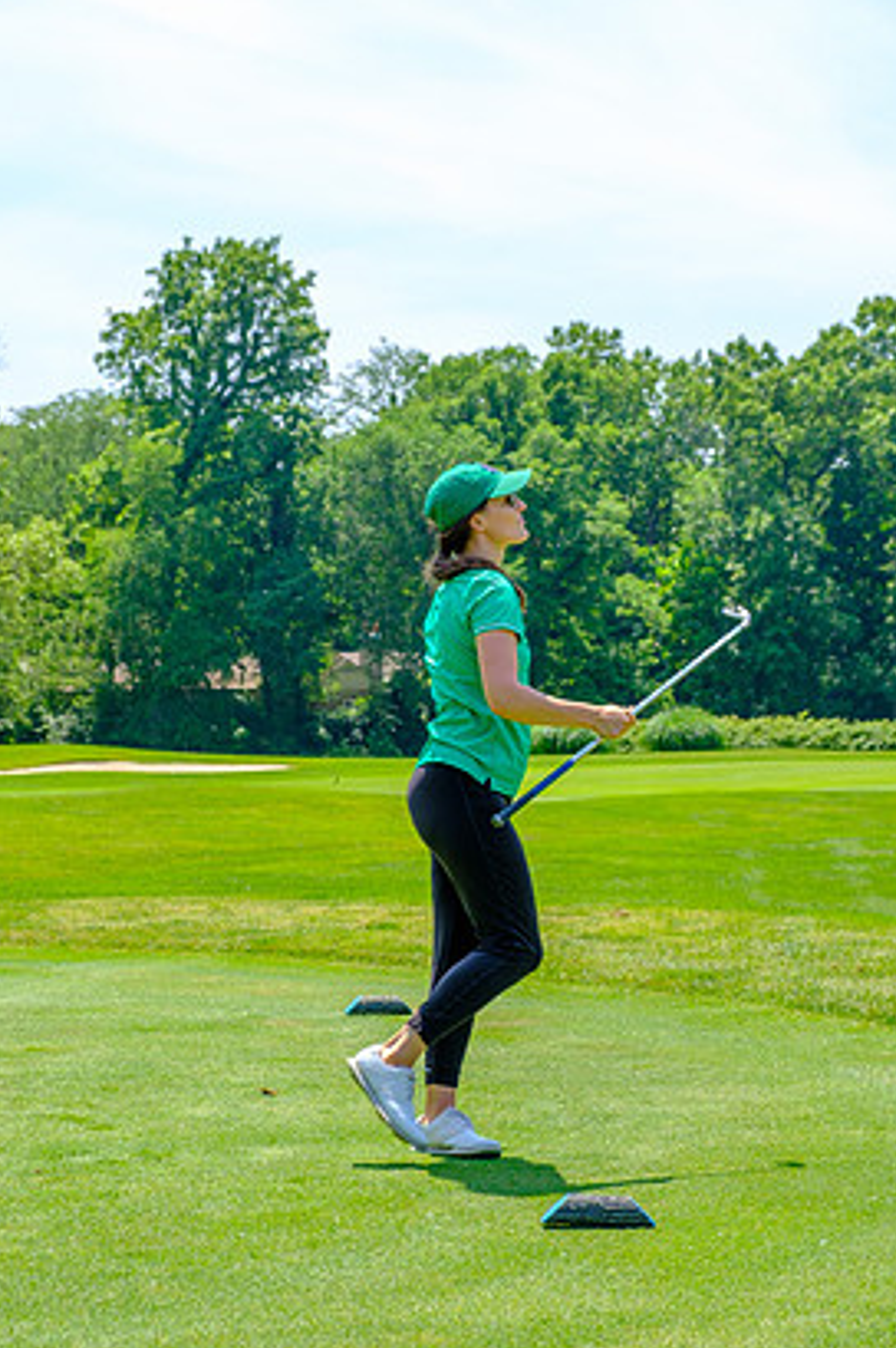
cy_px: 695
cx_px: 428
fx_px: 2842
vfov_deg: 26.7
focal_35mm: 76
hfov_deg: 17.9
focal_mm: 46.3
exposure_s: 1/250
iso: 200
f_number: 5.6
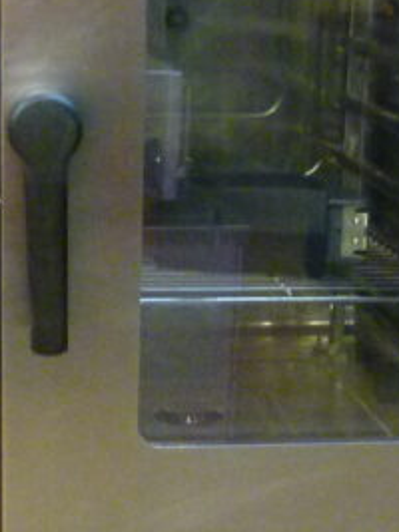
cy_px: 384
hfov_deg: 15.3
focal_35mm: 96
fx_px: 1477
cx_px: 106
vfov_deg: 20.3
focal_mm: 4.3
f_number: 2.2
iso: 400
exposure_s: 1/50
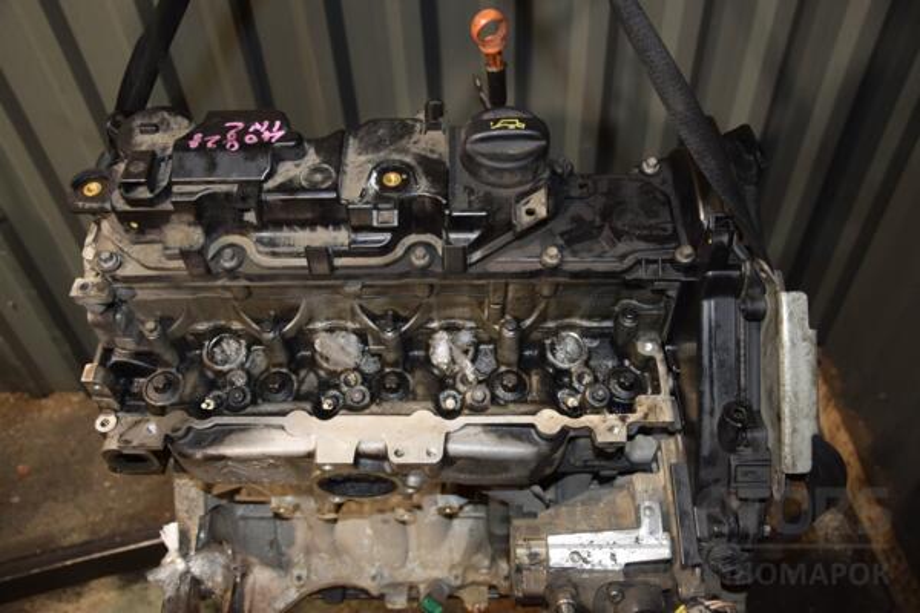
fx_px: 805
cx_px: 460
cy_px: 306
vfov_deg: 41.7
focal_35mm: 32
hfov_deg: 59.5
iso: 800
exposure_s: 1/60
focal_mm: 21
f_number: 5
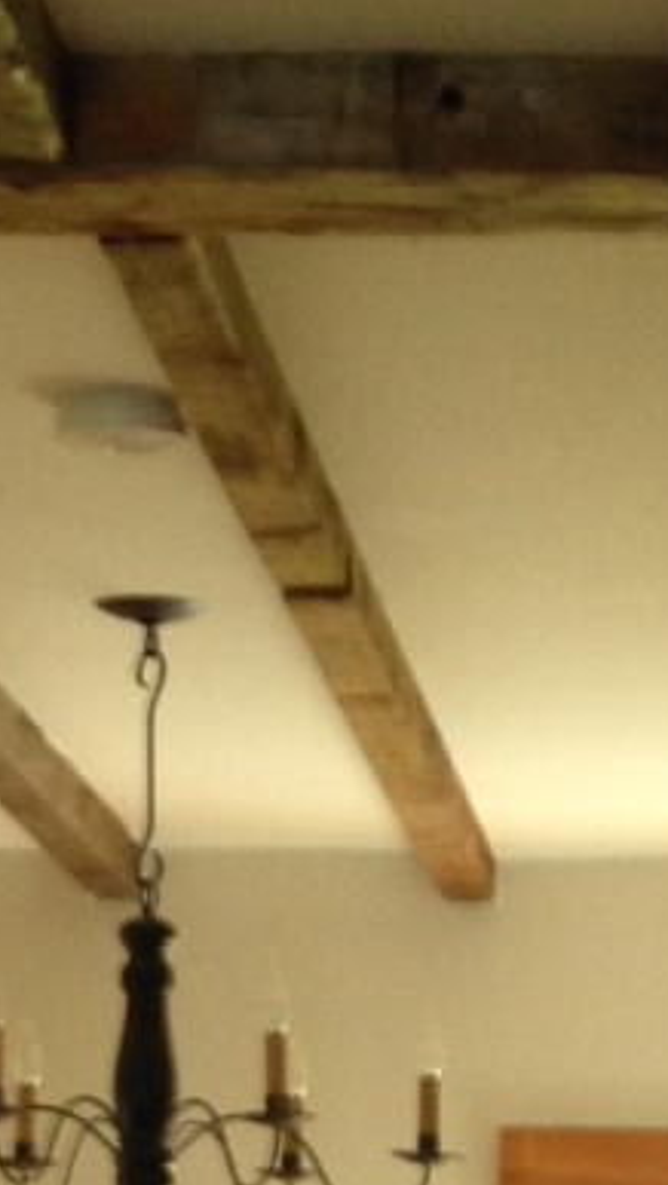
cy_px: 2538
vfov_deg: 10.0
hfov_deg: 6.2
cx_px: 509
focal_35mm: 197
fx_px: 6197
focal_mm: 4.28
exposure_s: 1/20
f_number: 2.4
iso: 100
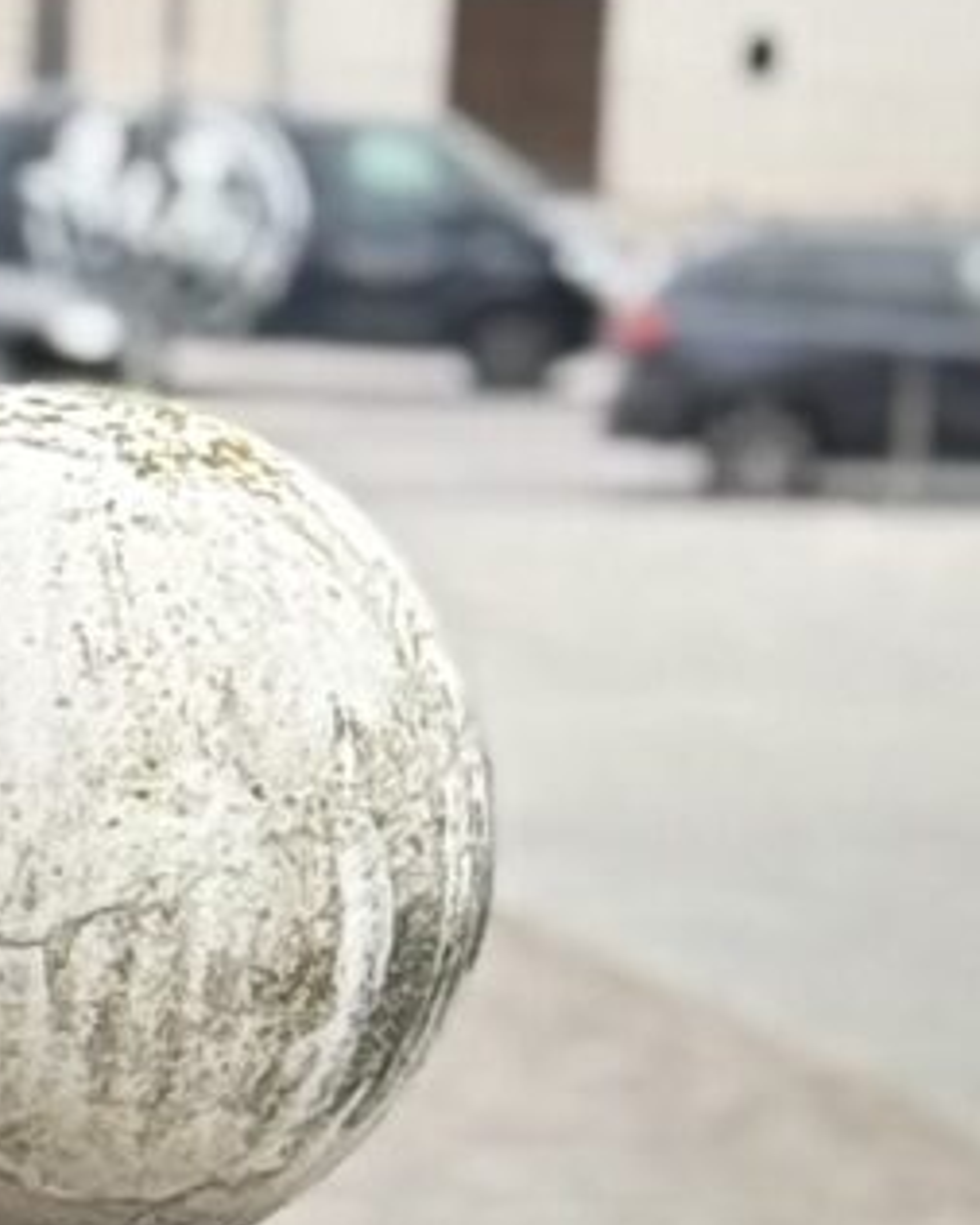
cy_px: 1434
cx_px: -2231
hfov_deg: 3.9
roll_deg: -1.5
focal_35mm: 379
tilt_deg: -8.4
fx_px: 13734
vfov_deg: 5.1
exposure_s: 1/1403
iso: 80
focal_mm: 6.76
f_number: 1.78
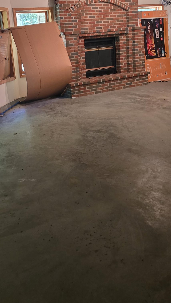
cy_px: 82
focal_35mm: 38
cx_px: 74
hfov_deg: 31.2
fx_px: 306
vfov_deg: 50.9
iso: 640
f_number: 1.7
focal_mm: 6.3
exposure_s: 1/60
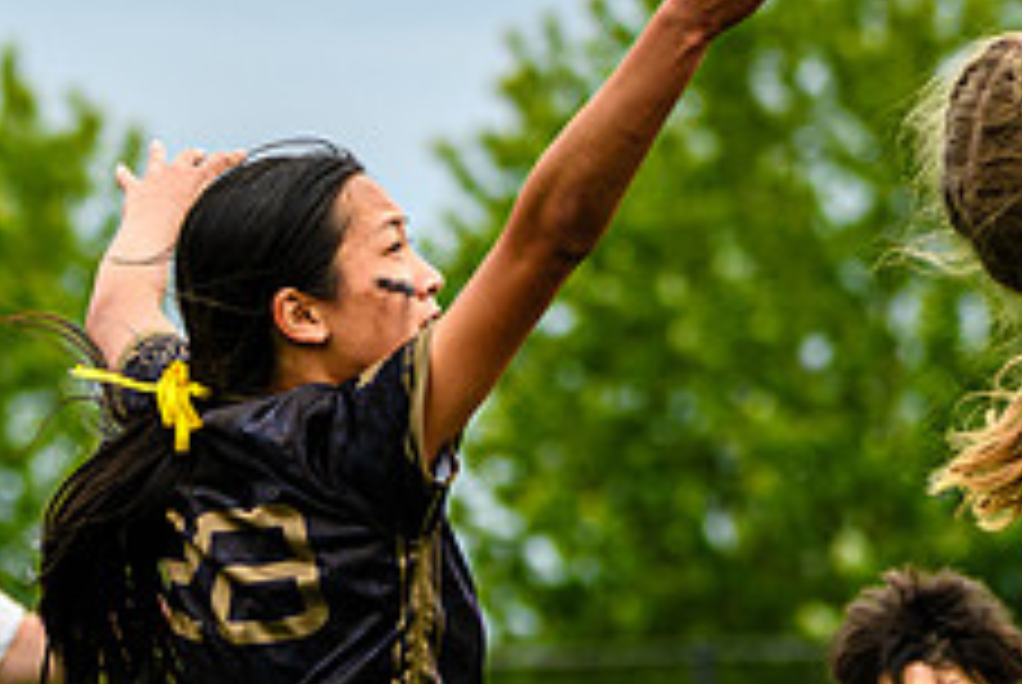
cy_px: 80
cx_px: 1226
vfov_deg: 2.4
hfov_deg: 3.6
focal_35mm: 569
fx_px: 16174
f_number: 3.2
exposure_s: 1/1250
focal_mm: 102
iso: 140
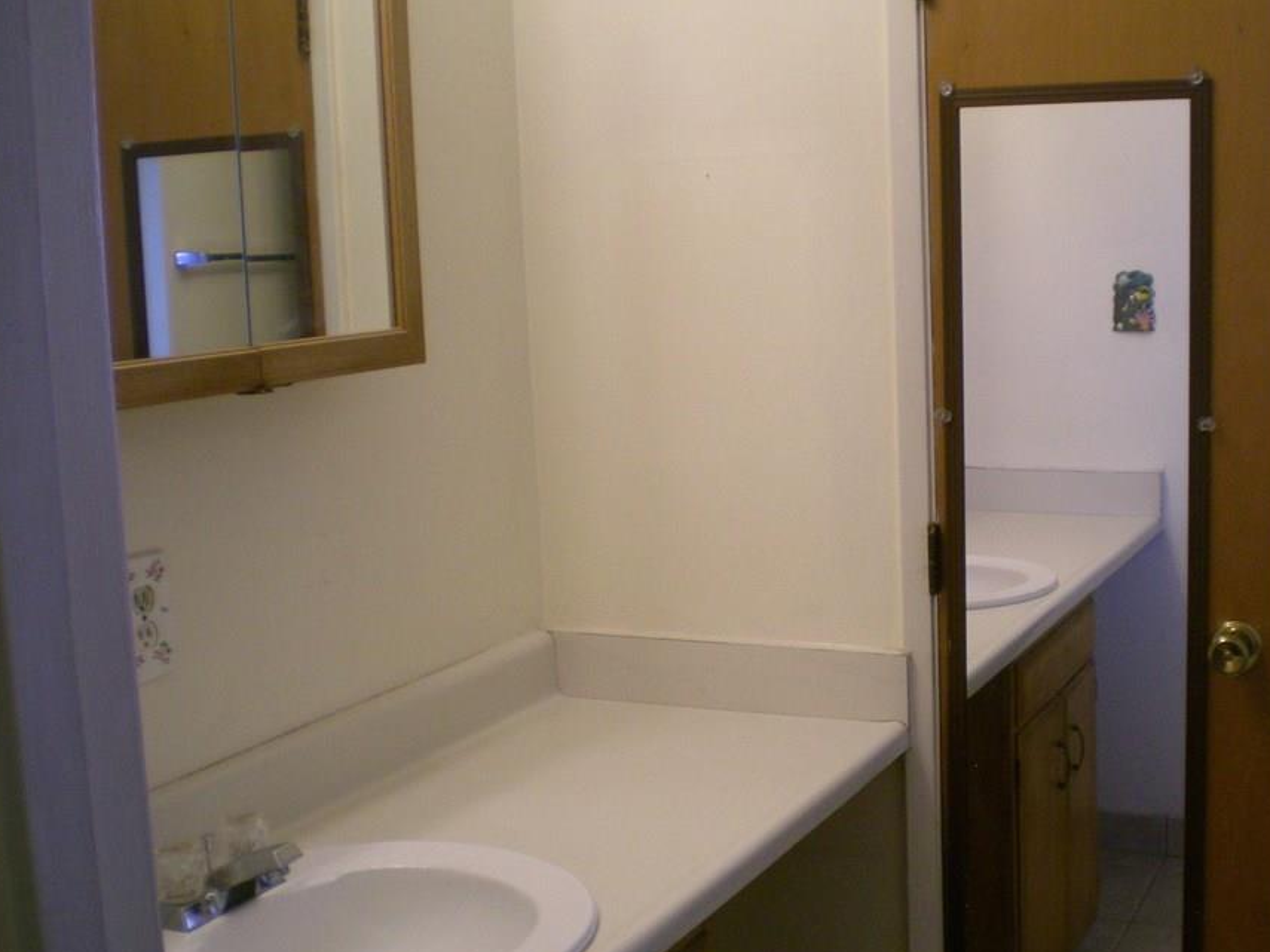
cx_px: 781
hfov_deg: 39.4
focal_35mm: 48
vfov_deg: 30.3
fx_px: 1761
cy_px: 481
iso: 200
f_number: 3.1
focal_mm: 6.3
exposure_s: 1/30.6
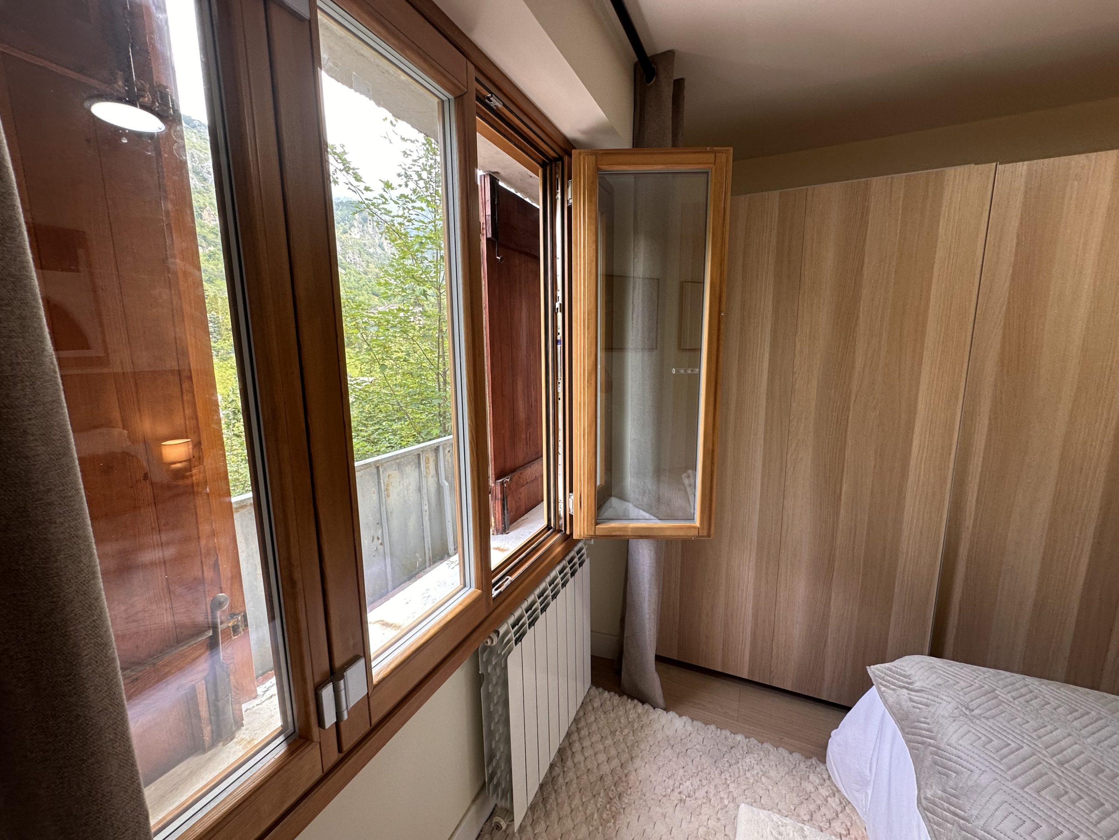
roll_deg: +1.2
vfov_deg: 85.7
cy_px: 420
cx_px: 560
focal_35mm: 14
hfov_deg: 102.1
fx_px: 453
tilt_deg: -9.6
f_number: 2.2
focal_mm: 2.22
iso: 64
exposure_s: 1/99
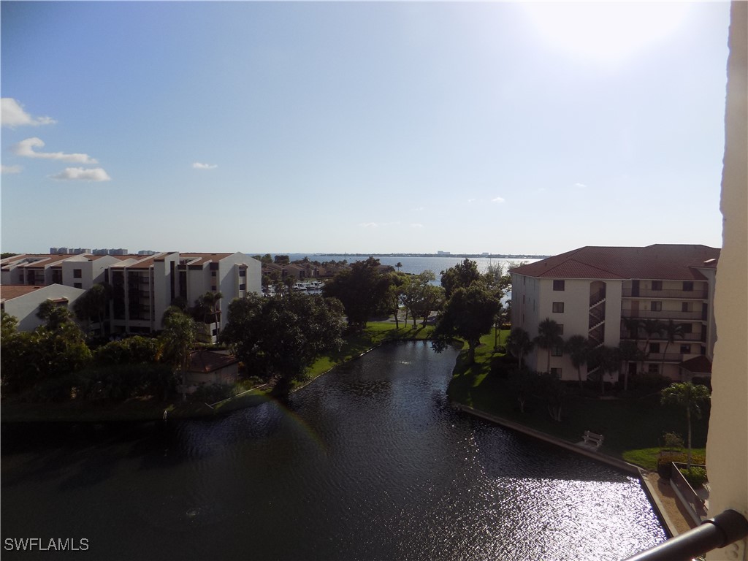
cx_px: 374
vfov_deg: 58.9
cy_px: 280
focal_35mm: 23
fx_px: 497
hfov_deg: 73.9
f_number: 9.9
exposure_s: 1/200
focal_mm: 4
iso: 80
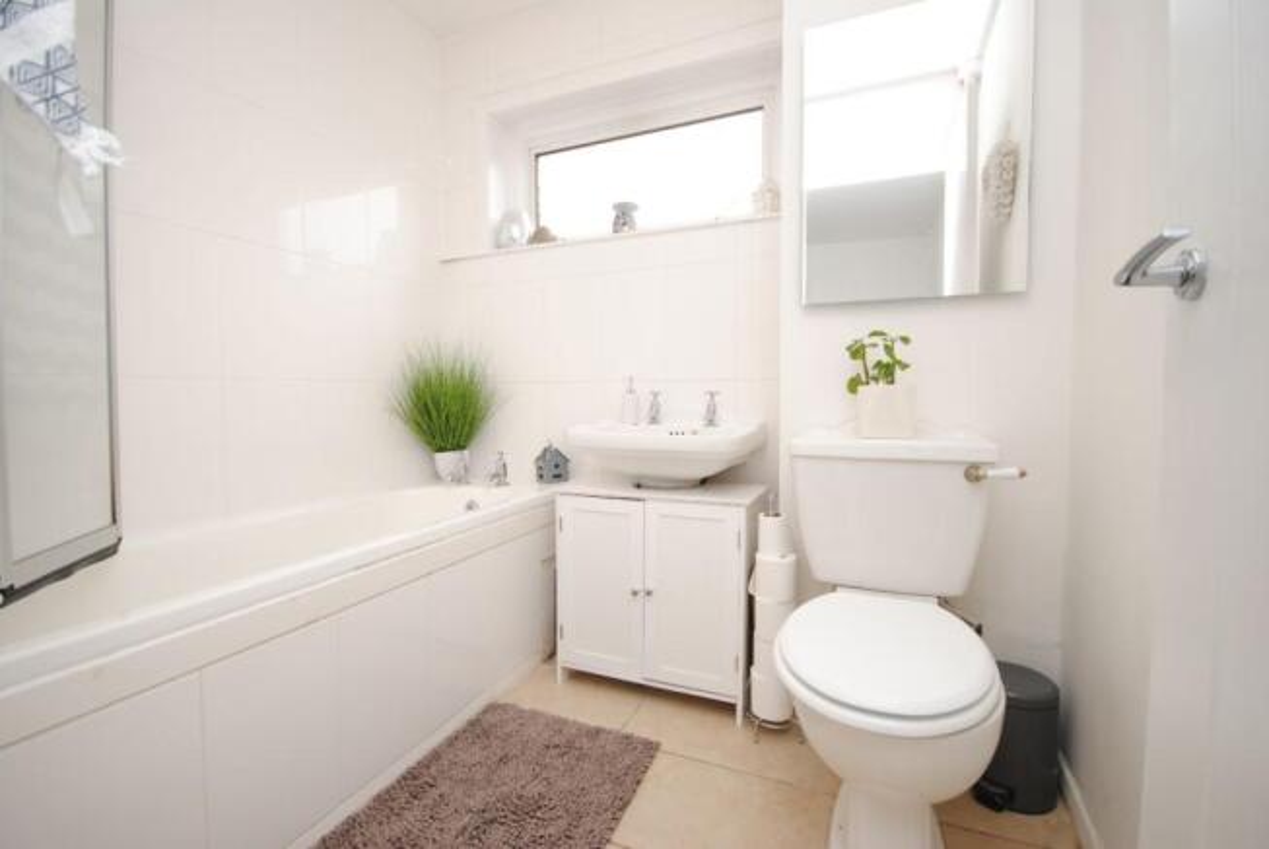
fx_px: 529
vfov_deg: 77.5
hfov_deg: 100.3
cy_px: 424
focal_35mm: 15
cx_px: 634
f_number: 4
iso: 200
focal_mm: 10
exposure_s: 1/60
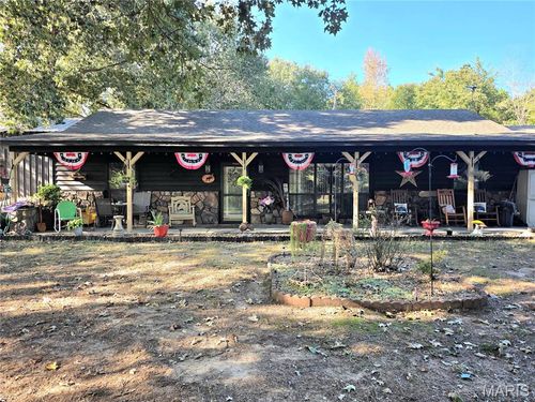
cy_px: 201
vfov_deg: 58.9
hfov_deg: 73.9
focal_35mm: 23
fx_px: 355
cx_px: 268
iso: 32
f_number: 1.7
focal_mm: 6.25
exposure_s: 1/370
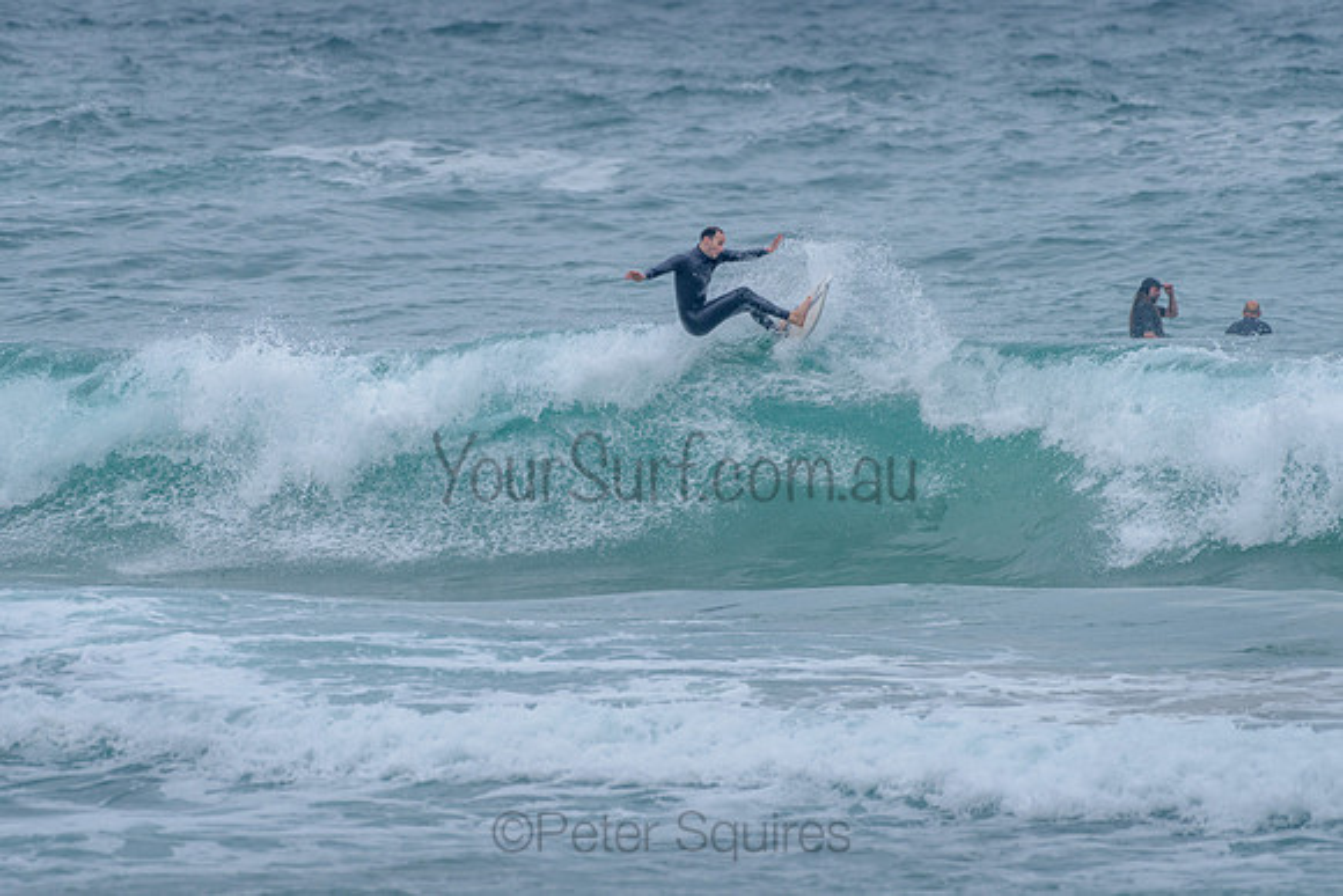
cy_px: 348
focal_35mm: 613
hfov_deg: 3.4
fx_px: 22864
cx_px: 673
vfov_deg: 2.2
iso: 500
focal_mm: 500
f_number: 5.6
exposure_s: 1/1250
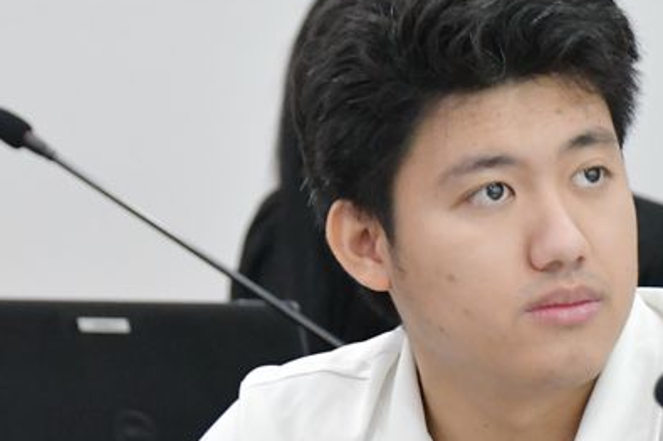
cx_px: 532
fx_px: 7492
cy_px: 361
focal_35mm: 407
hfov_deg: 5.1
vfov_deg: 3.4
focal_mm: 105
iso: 5000
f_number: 5.6
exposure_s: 1/125
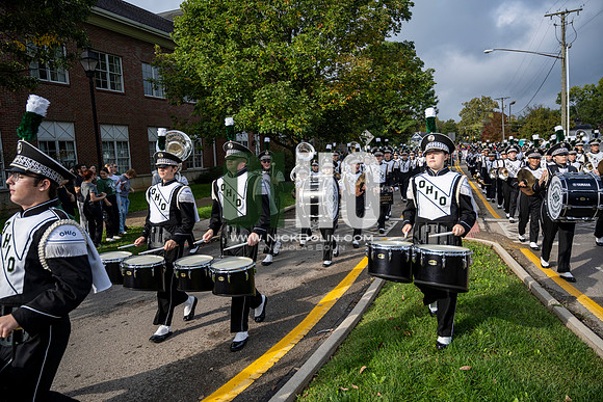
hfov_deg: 70.4
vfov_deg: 50.4
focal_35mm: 26
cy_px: 201
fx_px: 427
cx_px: 302
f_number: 4
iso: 125
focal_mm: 25.5
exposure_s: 1/1600
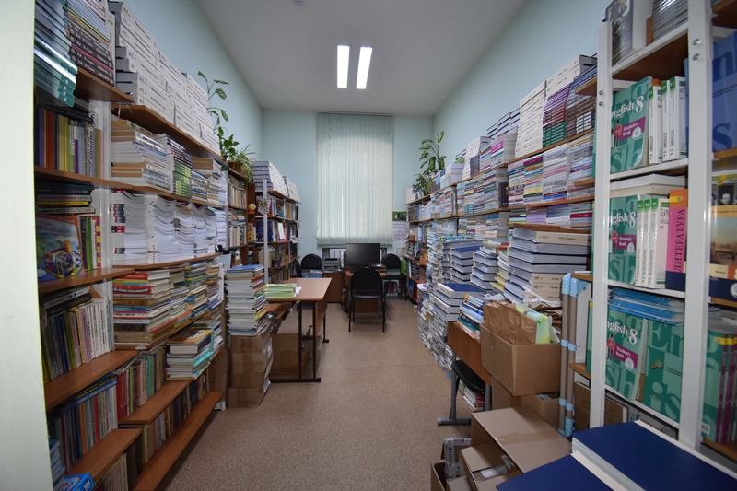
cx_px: 368
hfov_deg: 100.4
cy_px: 246
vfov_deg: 77.3
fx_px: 307
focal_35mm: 15
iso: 800
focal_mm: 10
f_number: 4.5
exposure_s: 1/160
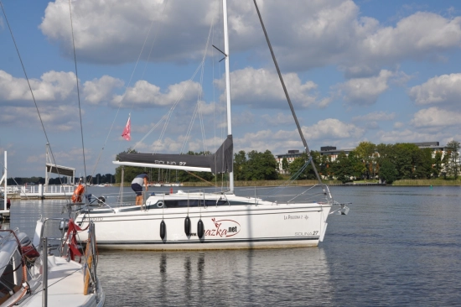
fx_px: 653
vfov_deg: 26.5
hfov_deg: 38.9
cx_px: 230
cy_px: 154
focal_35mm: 51
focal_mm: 34
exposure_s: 1/500
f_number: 11
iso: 200
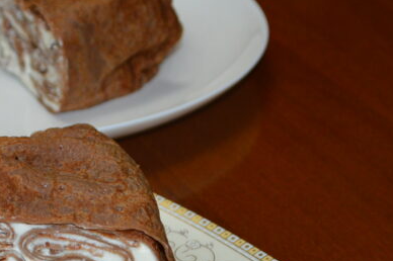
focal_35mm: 139
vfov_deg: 9.9
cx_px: -16
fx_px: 1516
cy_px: 140
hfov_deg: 14.5
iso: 800
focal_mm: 40
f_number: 5.3
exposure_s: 1/60
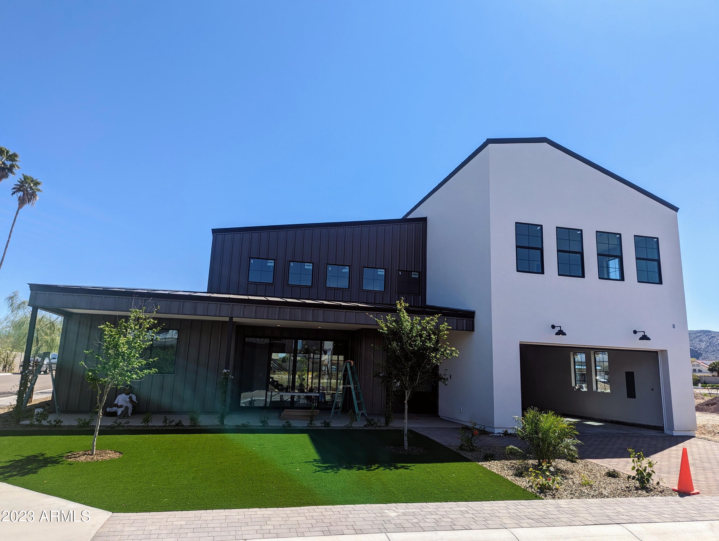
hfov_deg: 71.5
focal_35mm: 24
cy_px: 270
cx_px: 360
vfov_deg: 56.9
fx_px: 499
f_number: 1.85
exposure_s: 1/1770
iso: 39
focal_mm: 6.81
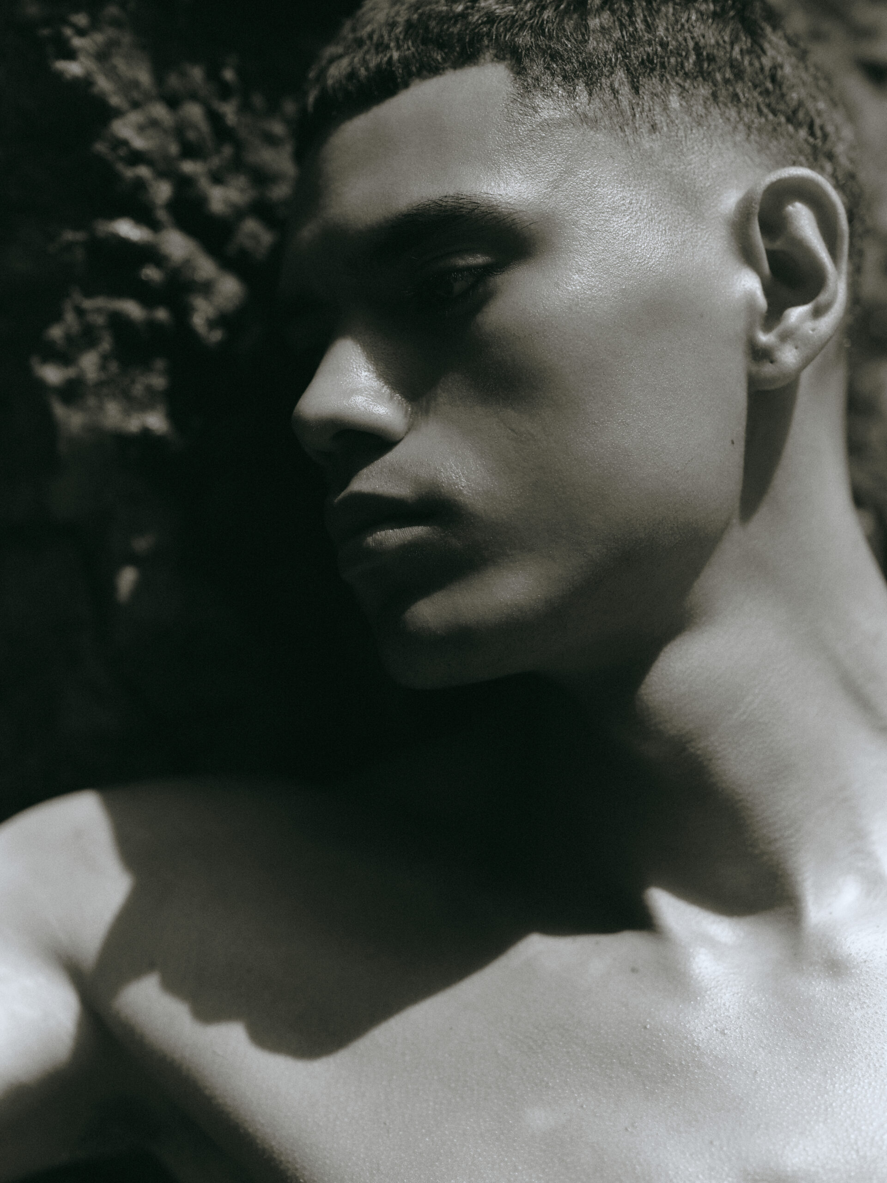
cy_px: 592
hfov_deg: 23.3
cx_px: 444
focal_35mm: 63
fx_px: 2152
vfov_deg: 30.7
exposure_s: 1/2000
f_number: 2
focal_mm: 80
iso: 100
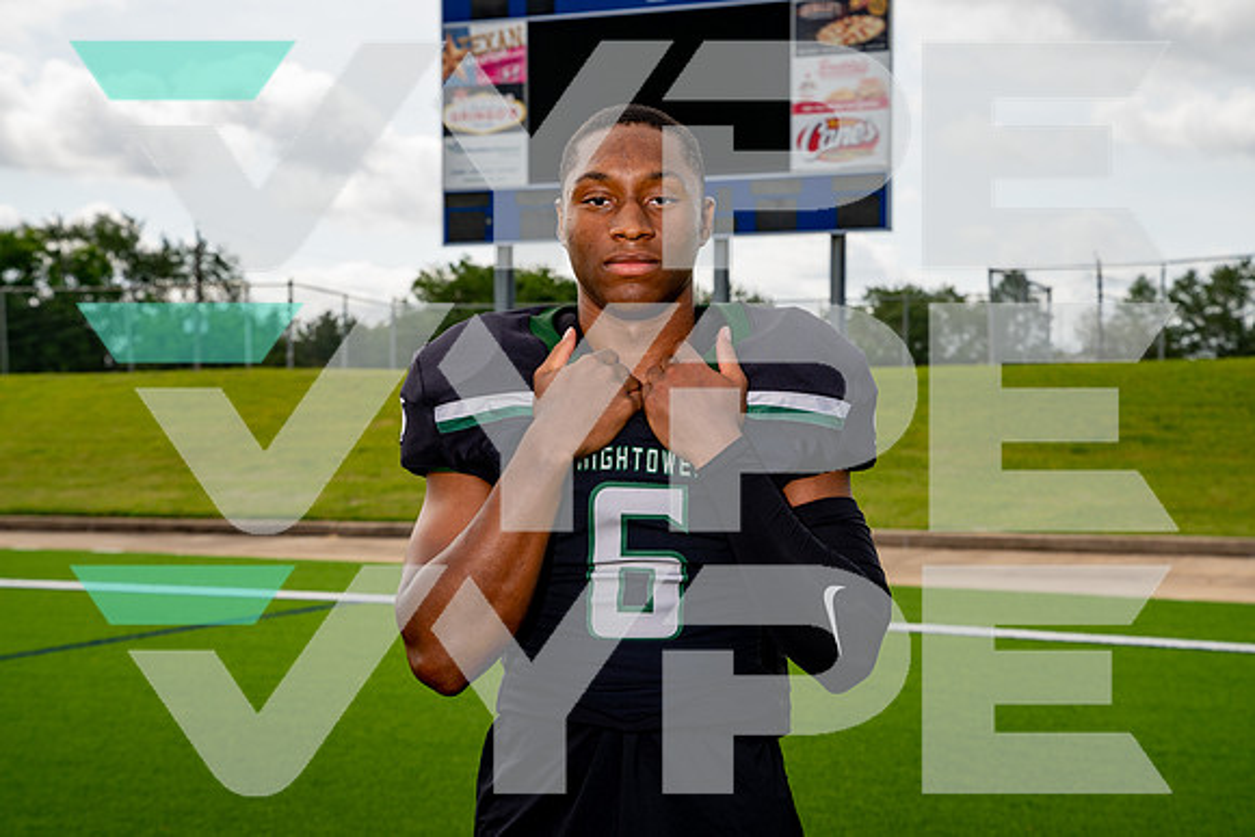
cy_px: 418
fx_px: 2301
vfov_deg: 20.6
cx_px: 628
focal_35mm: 66
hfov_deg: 30.5
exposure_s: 1/250
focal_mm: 66
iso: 200
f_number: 8
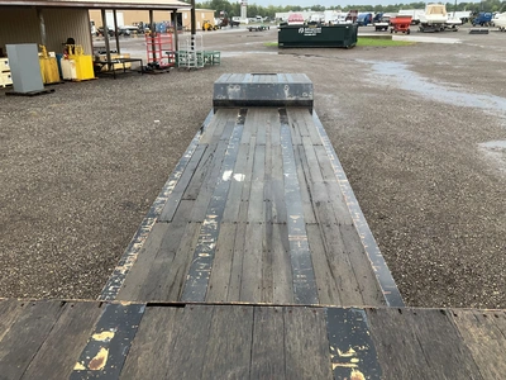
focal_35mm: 29
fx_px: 424
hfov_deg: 61.7
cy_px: 190
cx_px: 253
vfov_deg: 48.2
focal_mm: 3
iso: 25
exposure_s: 1/342
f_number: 1.8
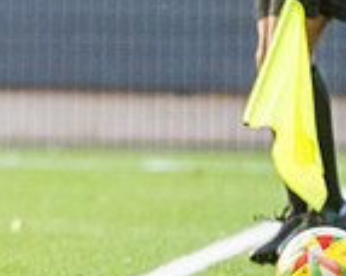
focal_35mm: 2158
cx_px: -418
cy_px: -246
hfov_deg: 0.9
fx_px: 22068
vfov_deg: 0.7
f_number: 2.8
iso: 1250
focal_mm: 300
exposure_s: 1/800
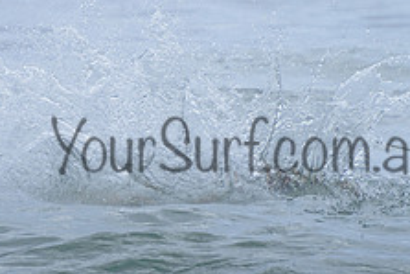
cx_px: 120
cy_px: 49
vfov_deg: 1.1
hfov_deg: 1.6
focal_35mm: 1274
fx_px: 14518
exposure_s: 1/1600
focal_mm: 400
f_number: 5.6
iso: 200
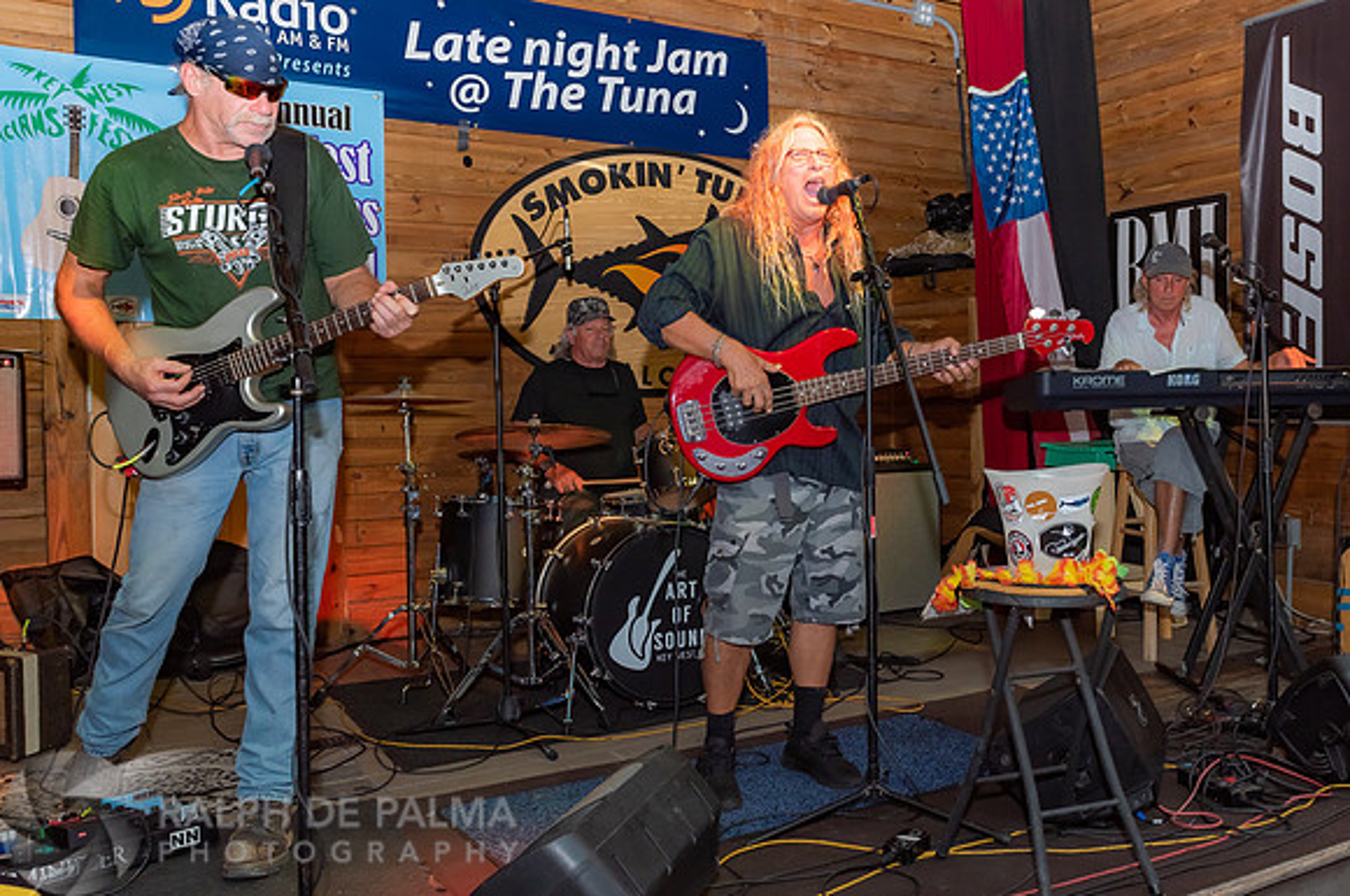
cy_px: 421
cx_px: 789
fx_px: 1178
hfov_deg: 59.3
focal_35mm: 31
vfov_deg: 41.6
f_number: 5.6
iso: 640
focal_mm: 24
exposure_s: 1/160
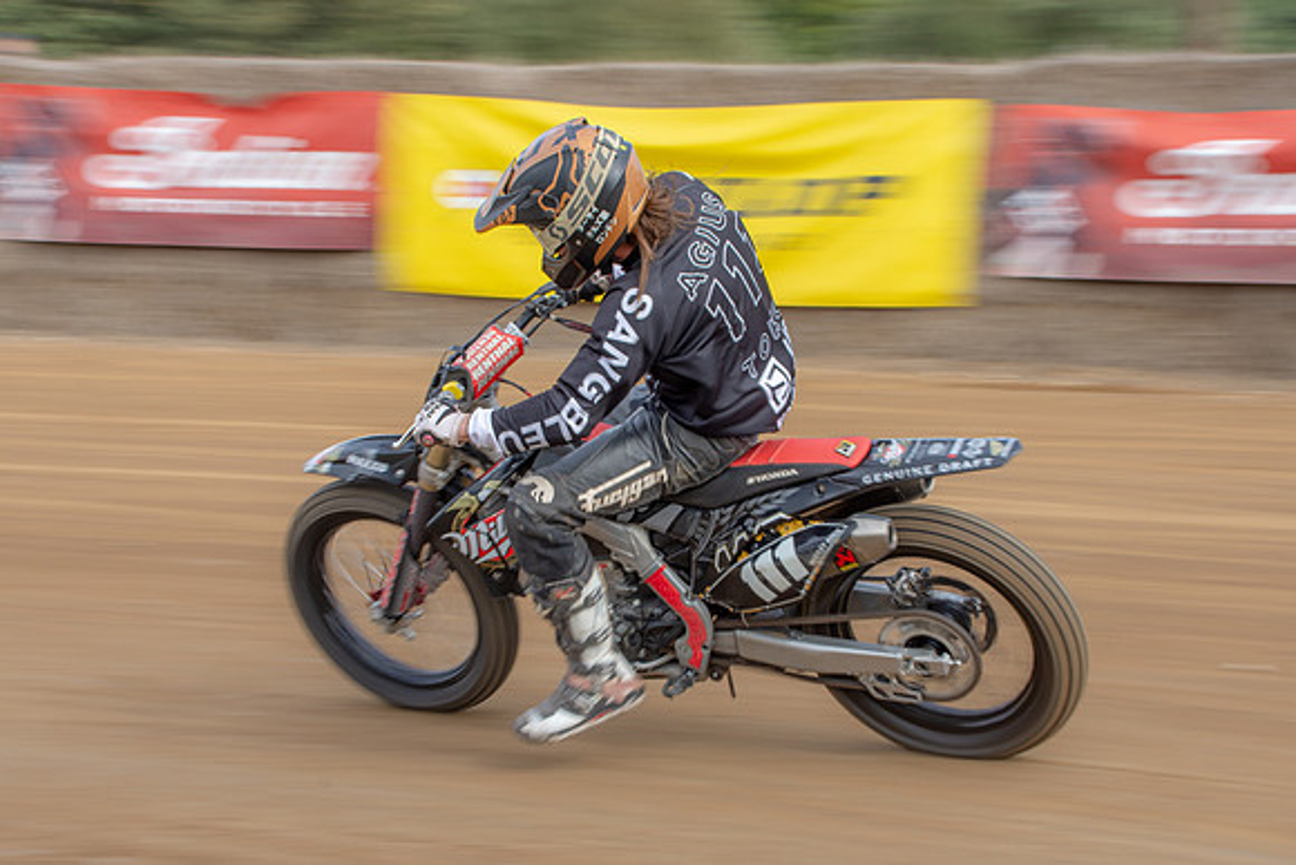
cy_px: 432
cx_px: 646
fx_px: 3353
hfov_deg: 21.9
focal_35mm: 93
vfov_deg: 14.7
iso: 160
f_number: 11
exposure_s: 1/100
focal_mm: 56
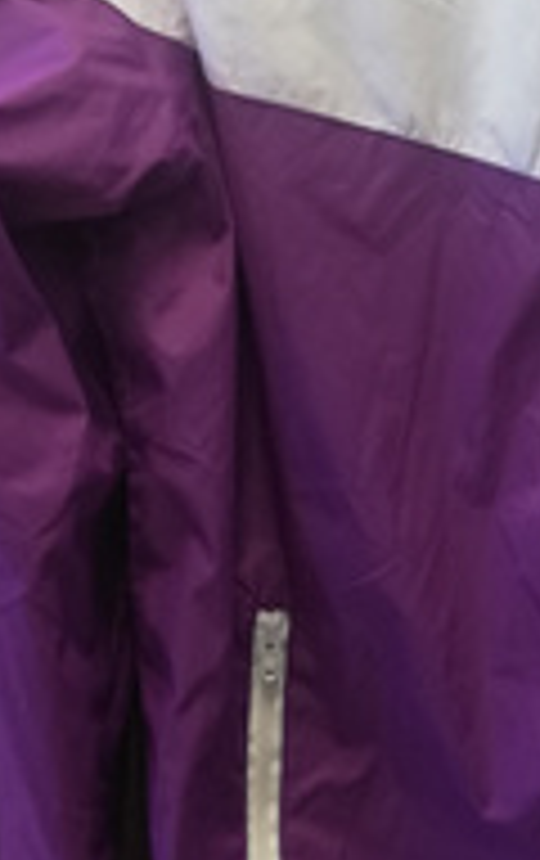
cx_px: 727
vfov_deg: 28.5
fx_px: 1689
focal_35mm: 72
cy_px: 338
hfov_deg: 17.0
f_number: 2.2
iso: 200
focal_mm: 3.81
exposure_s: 1/33.3
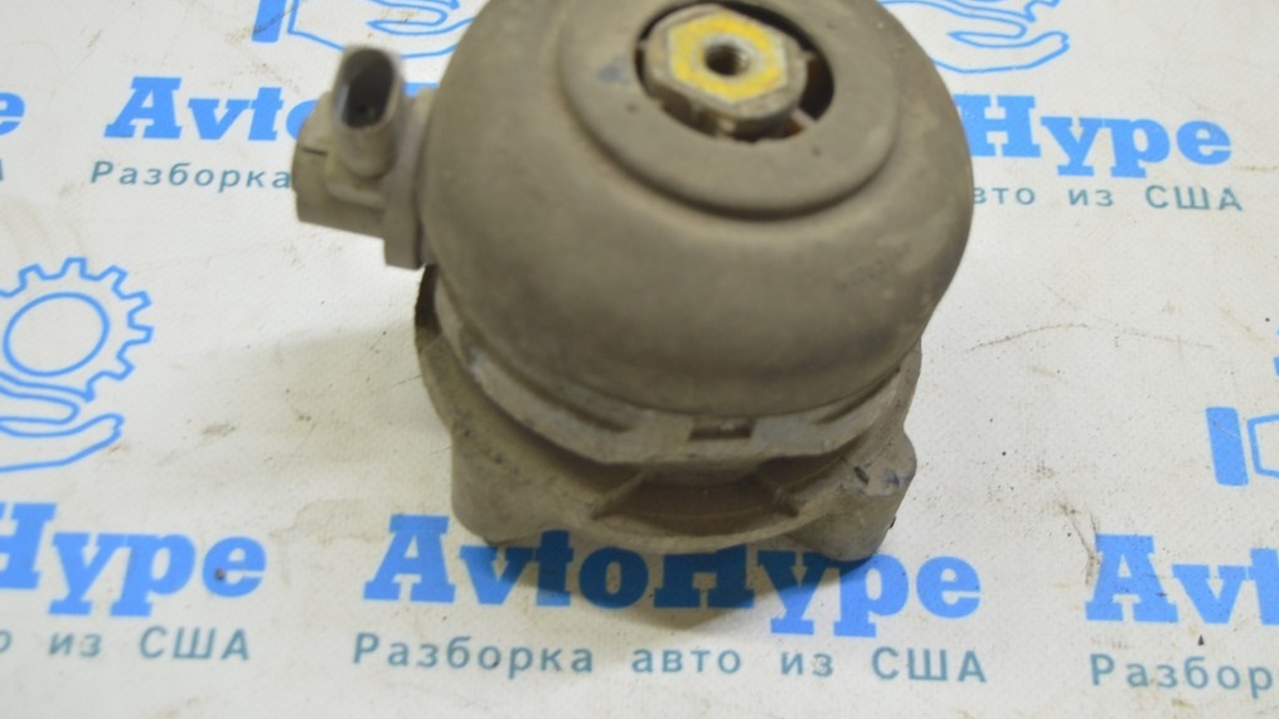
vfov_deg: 21.1
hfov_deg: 36.6
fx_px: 1933
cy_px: 326
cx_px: 643
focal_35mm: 57
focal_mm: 36
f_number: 5.6
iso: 400
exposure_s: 1/20
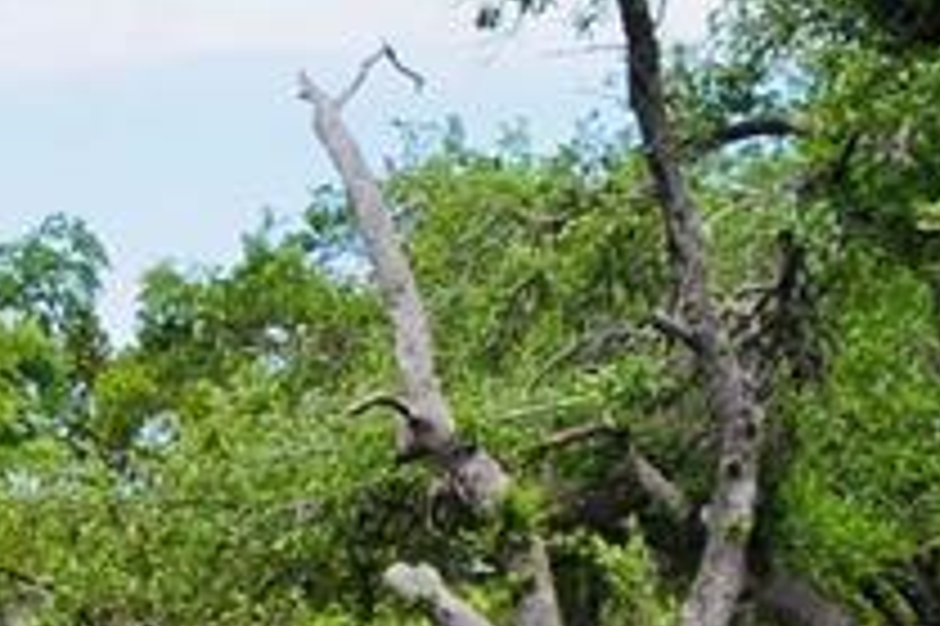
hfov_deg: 13.5
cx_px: -882
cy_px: 297
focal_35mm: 132
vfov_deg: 10.4
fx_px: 3444
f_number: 11
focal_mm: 18
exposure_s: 1/125
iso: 200
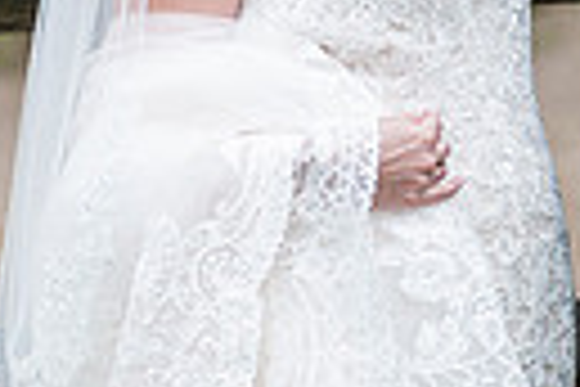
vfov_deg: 2.9
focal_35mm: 472
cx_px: 661
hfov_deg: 4.4
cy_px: -108
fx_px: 7604
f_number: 3.2
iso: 200
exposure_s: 1/800
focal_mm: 105
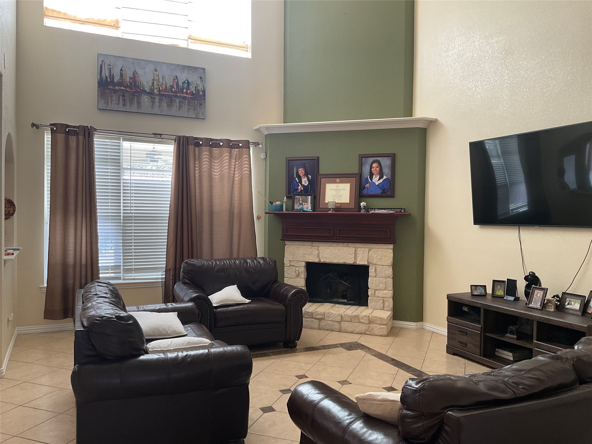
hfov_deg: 61.7
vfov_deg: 48.2
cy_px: 222
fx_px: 496
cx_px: 296
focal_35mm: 29
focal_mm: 3
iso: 64
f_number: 1.8
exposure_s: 1/60
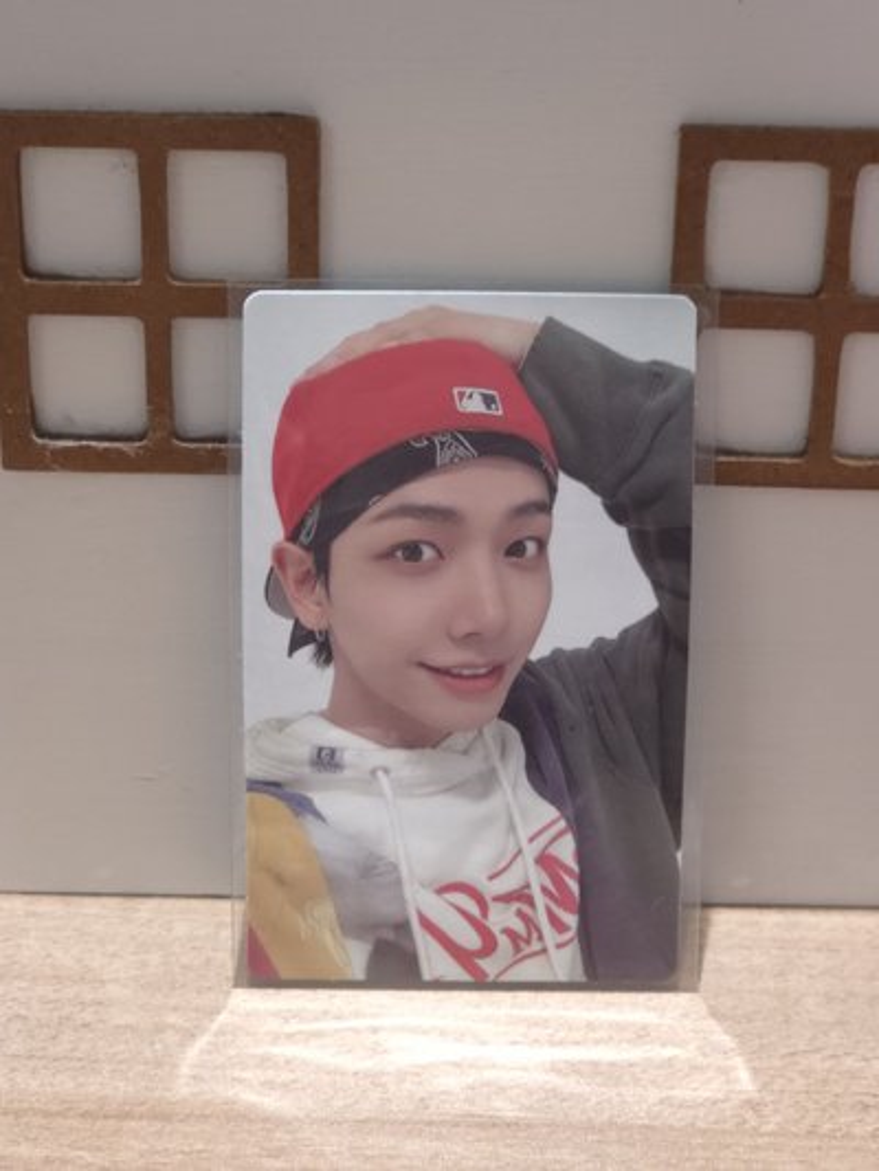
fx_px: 2335
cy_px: 586
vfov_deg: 28.2
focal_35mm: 69
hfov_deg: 21.3
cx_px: 440
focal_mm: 7
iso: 200
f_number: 2.4
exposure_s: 1/30
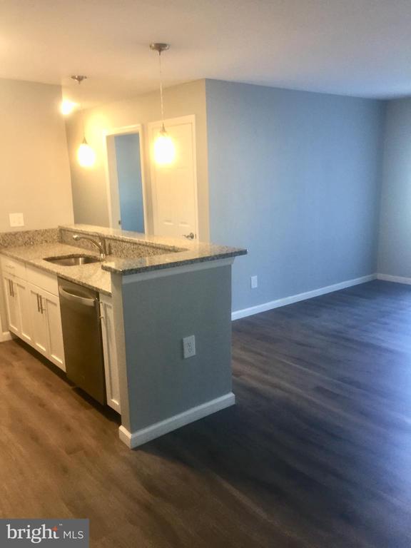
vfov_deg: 61.7
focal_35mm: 29
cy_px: 274
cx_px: 206
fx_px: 459
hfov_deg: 48.2
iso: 125
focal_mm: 4.15
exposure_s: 1/30
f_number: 2.2
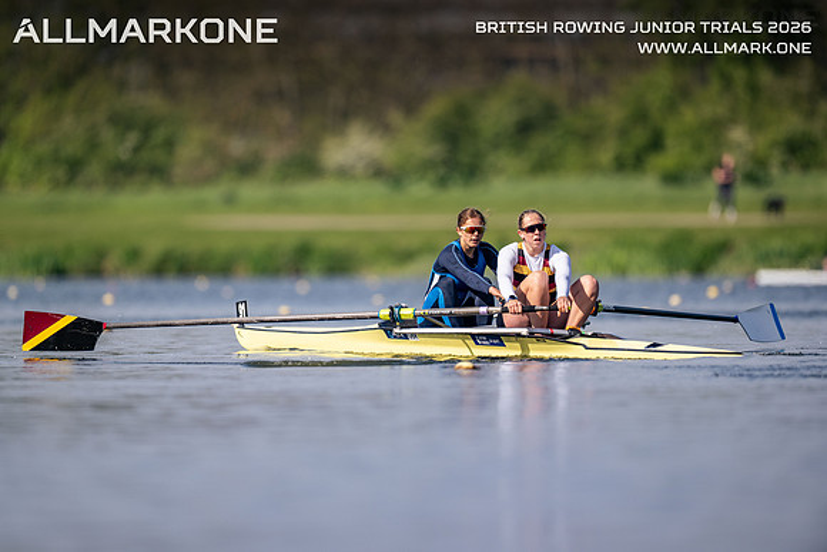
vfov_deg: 2.3
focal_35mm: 600
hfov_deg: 3.4
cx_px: 414
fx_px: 13786
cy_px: 276
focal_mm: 600
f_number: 4
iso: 220
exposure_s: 1/2500
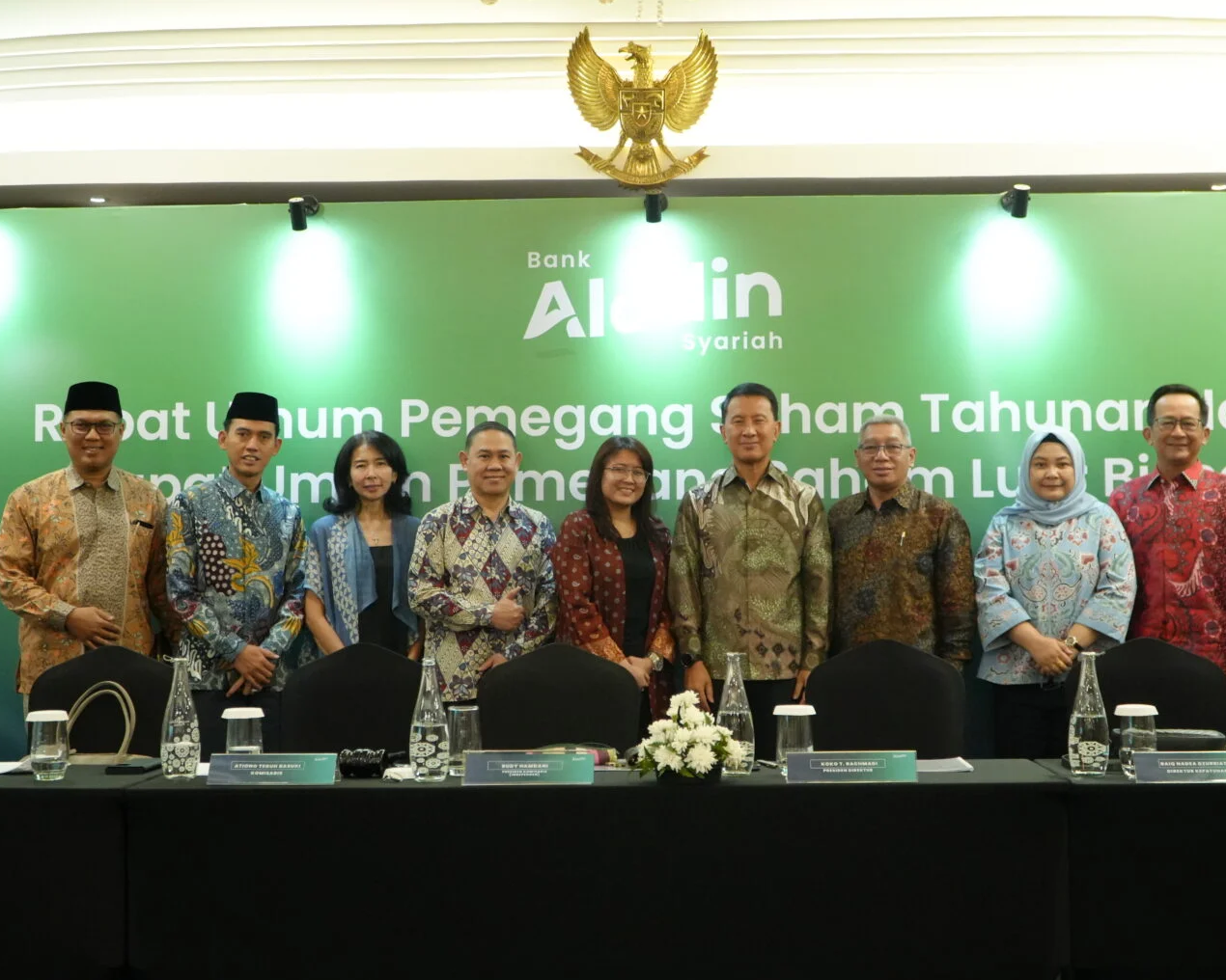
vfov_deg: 35.2
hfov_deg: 43.3
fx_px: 1545
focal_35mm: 43
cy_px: 492
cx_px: 641
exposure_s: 1/125
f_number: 4
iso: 4000
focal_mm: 25
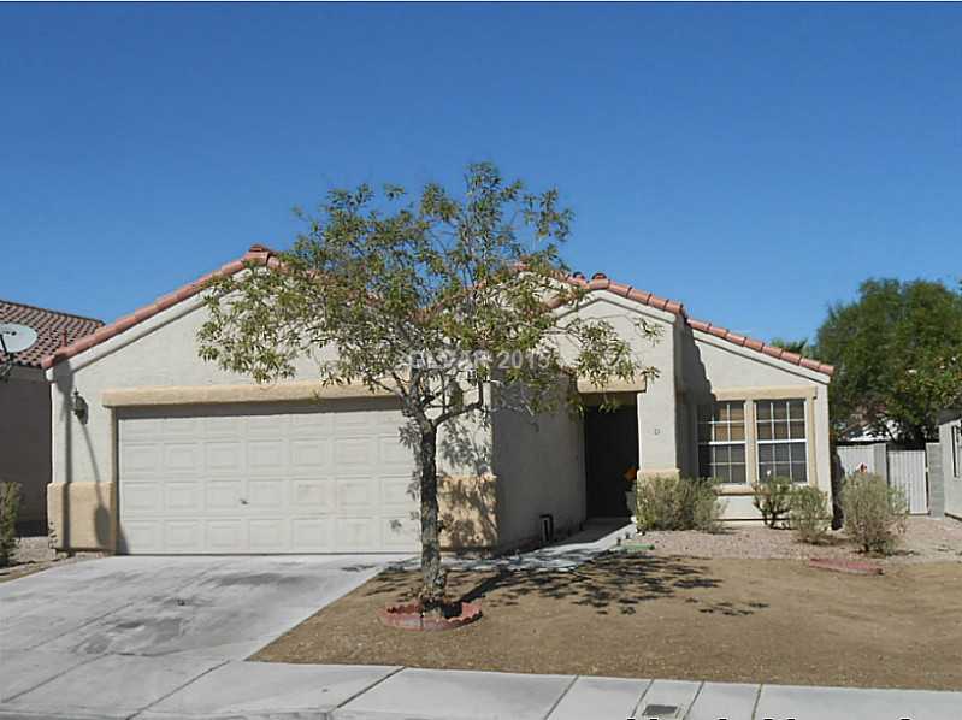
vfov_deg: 37.7
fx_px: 1055
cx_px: 481
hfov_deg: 49.0
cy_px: 360
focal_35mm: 38
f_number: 4.2
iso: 80
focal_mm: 6.8
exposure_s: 1/1250
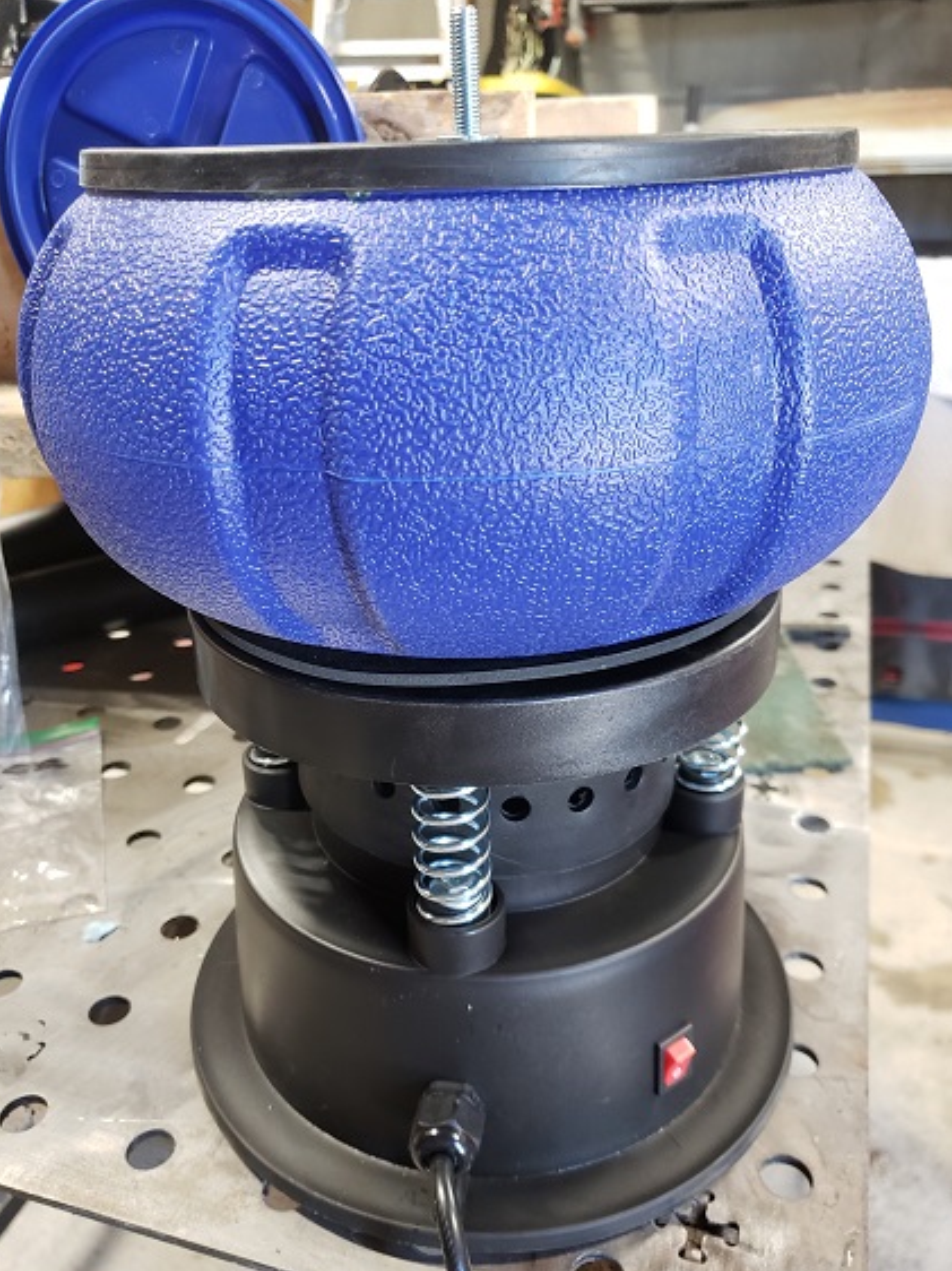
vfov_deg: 63.5
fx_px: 1028
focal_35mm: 28
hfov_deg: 49.7
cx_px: 464
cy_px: 641
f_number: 1.5
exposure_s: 1/30
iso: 250
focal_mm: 4.3
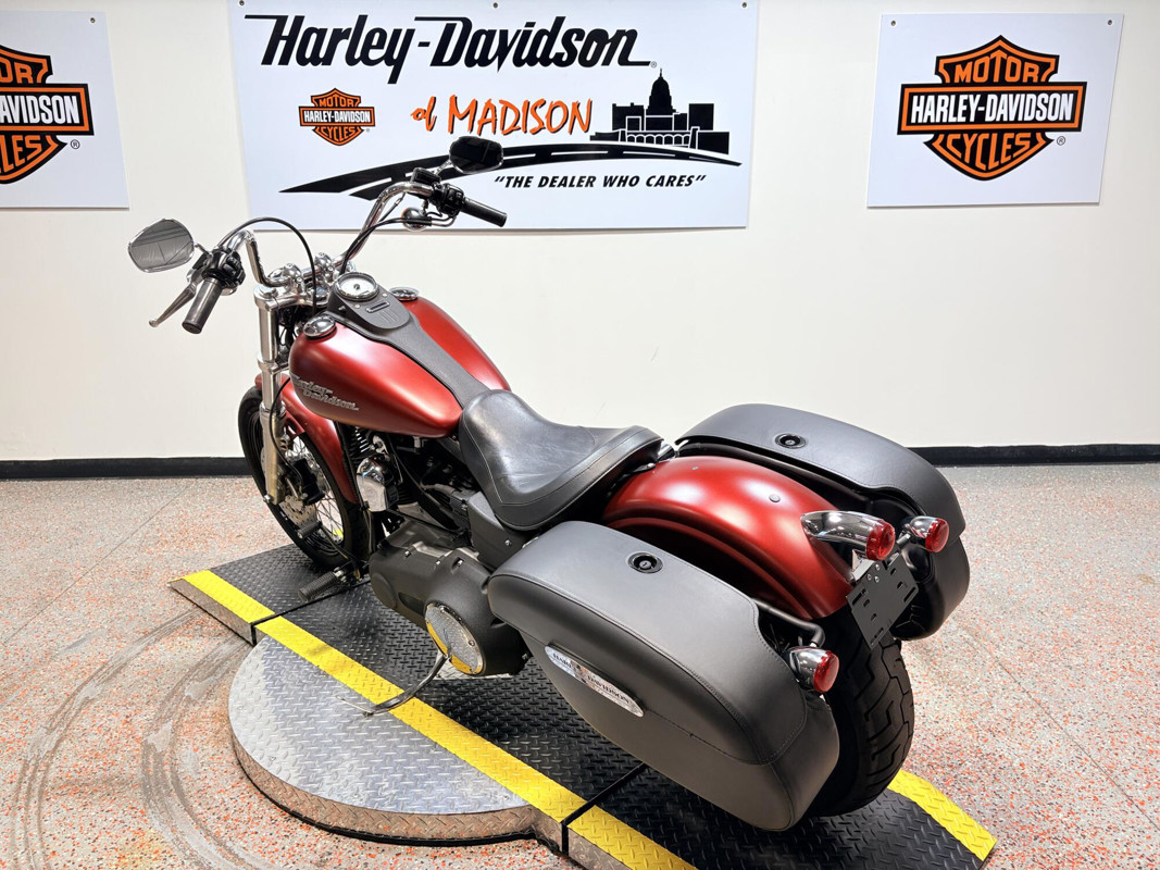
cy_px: 435
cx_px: 580
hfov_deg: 67.3
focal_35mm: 26
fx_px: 871
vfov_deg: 53.1
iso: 40
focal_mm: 5.96
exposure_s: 1/120
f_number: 1.6
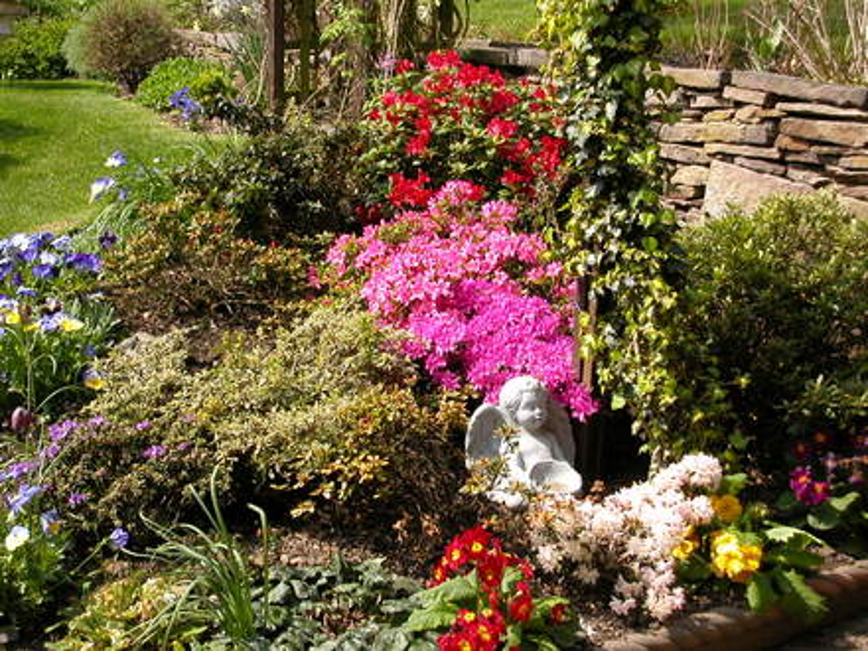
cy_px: 326
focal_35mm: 58
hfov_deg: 33.2
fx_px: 1454
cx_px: 434
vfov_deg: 25.2
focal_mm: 8.9
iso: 100
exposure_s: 1/573
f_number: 3.4
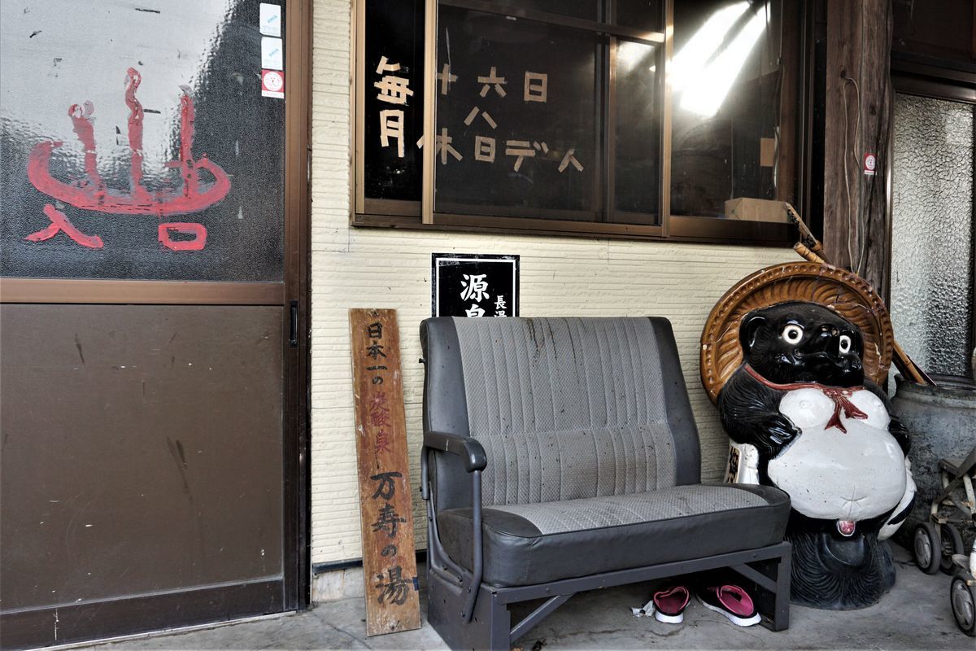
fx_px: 773
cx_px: 488
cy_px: 326
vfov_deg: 45.7
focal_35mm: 28
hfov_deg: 64.6
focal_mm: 19
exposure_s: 1/160
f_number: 4
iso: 250
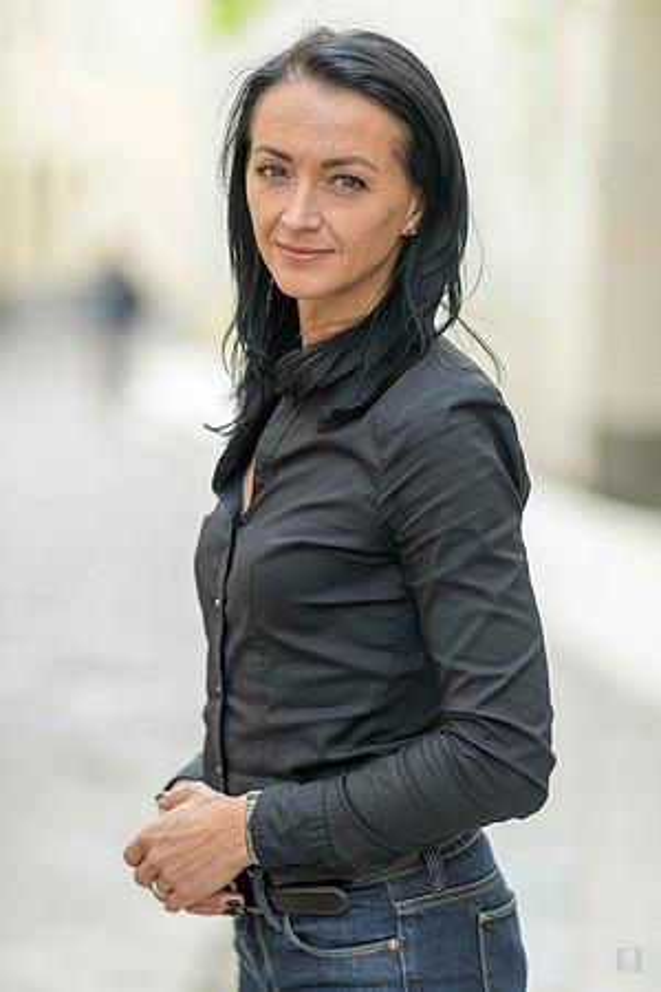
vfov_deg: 19.5
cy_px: 496
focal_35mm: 105
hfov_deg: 13.0
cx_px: 330
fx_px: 2892
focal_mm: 105
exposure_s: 1/320
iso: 64
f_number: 2
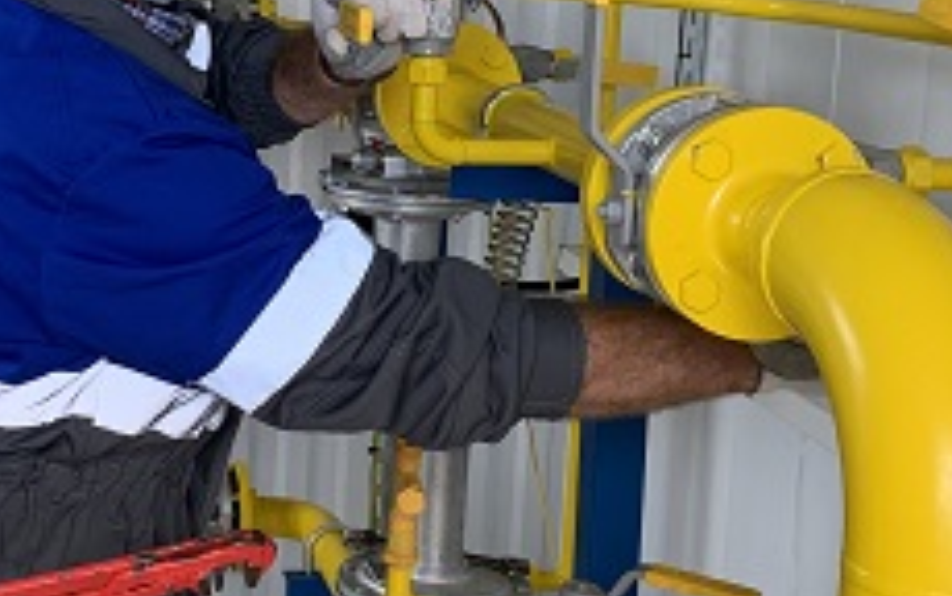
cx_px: 224
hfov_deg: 28.1
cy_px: 228
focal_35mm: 72
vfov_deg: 18.1
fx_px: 1869
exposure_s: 1/108
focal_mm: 4.25
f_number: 1.8
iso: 100
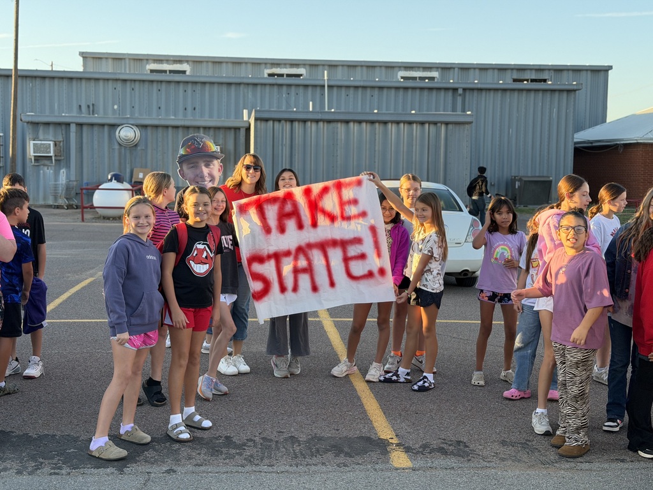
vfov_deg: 30.3
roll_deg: -0.6
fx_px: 905
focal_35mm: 48
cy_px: 245
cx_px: 326
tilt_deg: -5.5
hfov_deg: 39.7
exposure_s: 1/975
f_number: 1.78
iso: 100
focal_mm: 6.76
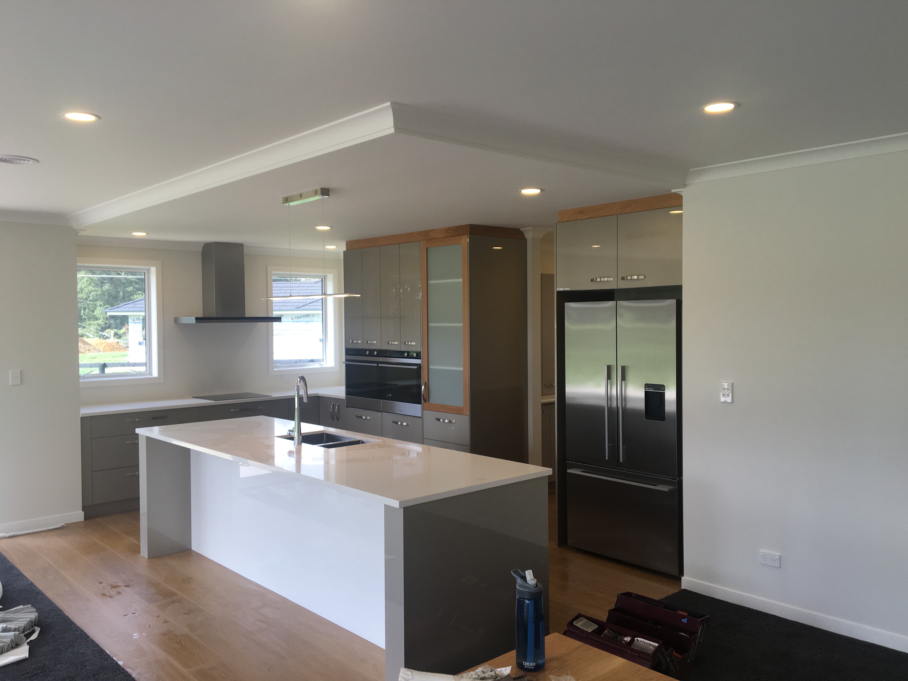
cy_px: 340
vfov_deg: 48.2
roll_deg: +0.0
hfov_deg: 61.7
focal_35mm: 29
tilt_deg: -0.9
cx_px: 454
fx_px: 761
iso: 25
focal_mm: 4.15
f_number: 2.2
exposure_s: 1/100
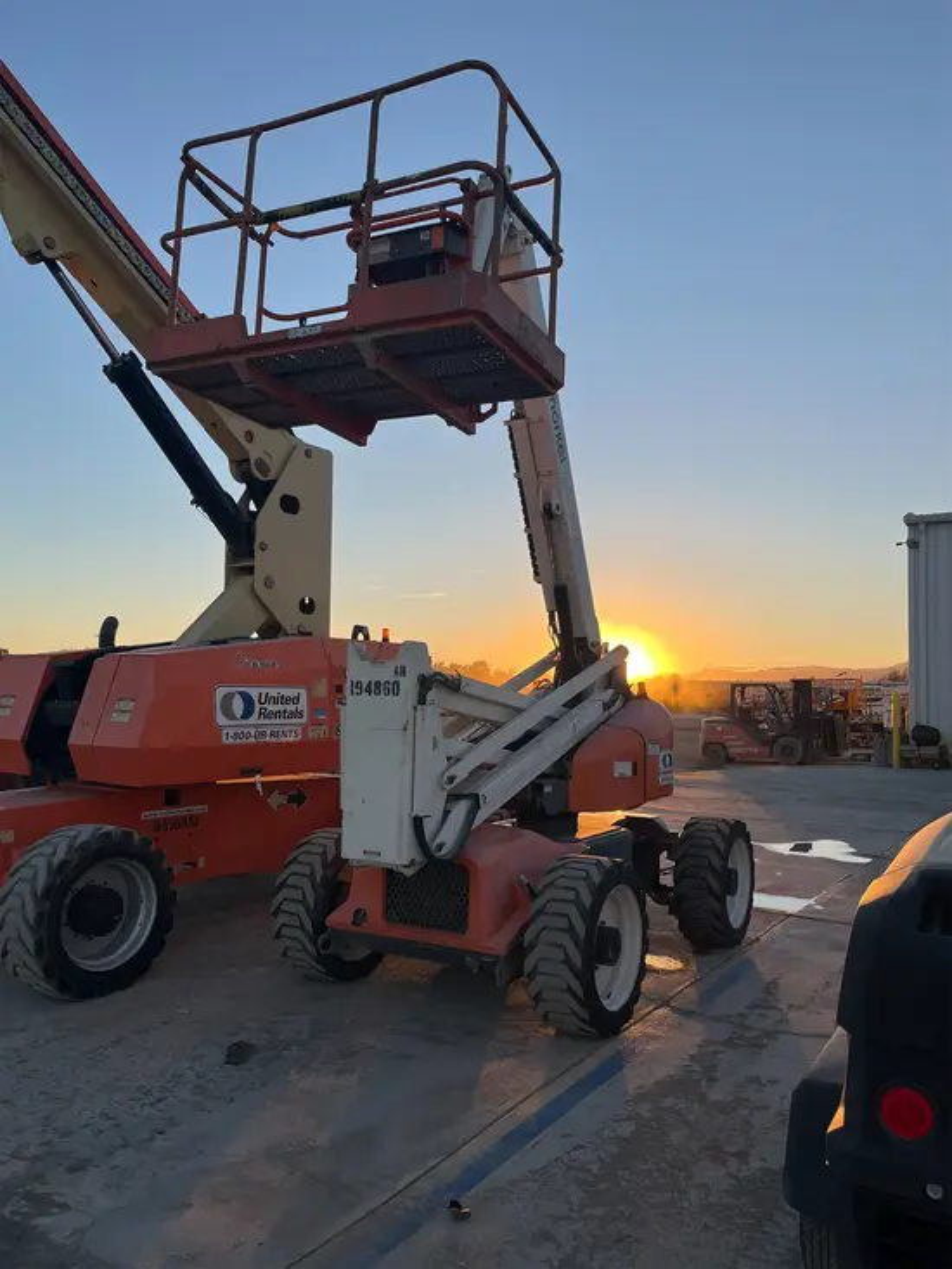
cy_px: 634
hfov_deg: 53.1
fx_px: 953
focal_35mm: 26
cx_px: 476
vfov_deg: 67.3
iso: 50
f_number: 1.6
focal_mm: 5.1
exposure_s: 1/1477
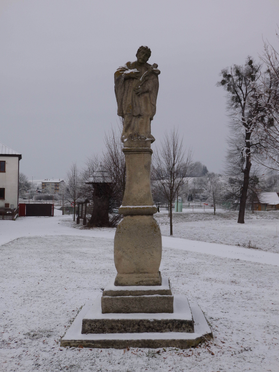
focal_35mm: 37
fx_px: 398
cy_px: 186
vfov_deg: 50.1
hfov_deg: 38.7
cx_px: 140
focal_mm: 6.6
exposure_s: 1/800
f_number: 3.6
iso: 100
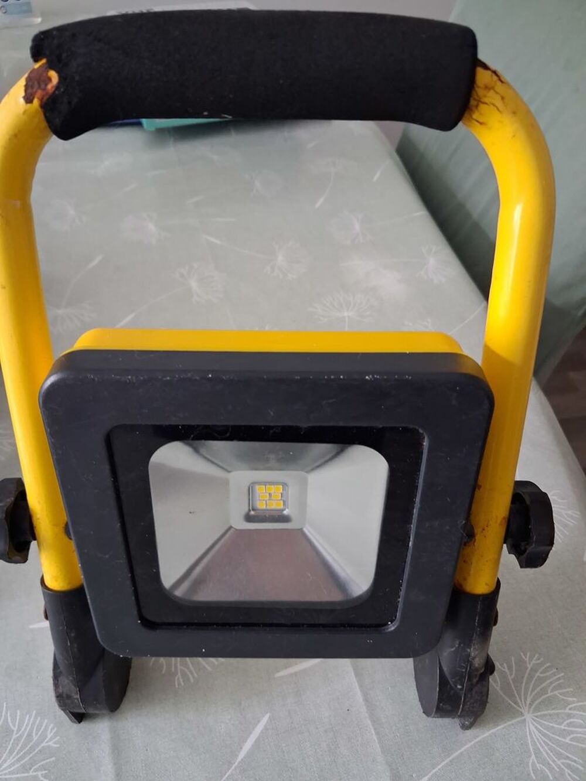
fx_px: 609
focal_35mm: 27
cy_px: 390
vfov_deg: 65.3
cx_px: 293
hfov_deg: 51.4
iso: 500
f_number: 1.8
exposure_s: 1/40
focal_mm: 4
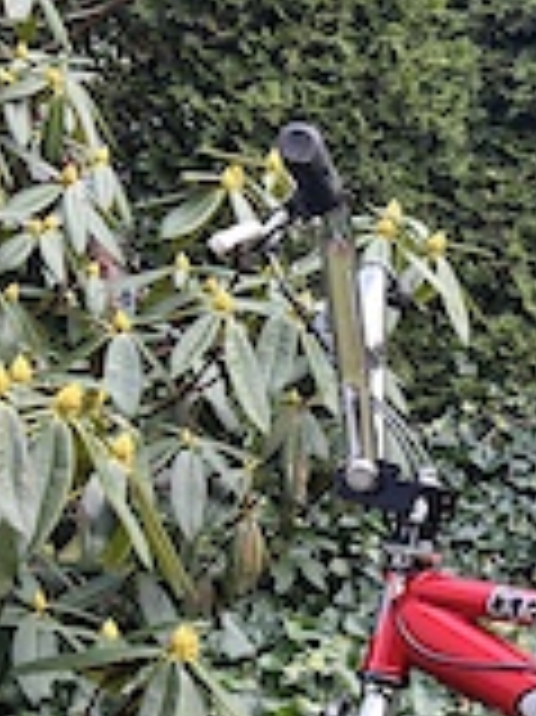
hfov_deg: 16.5
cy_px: 543
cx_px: 775
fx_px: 1695
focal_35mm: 82
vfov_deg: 23.6
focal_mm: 5.7
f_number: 1.5
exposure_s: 1/165
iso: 40
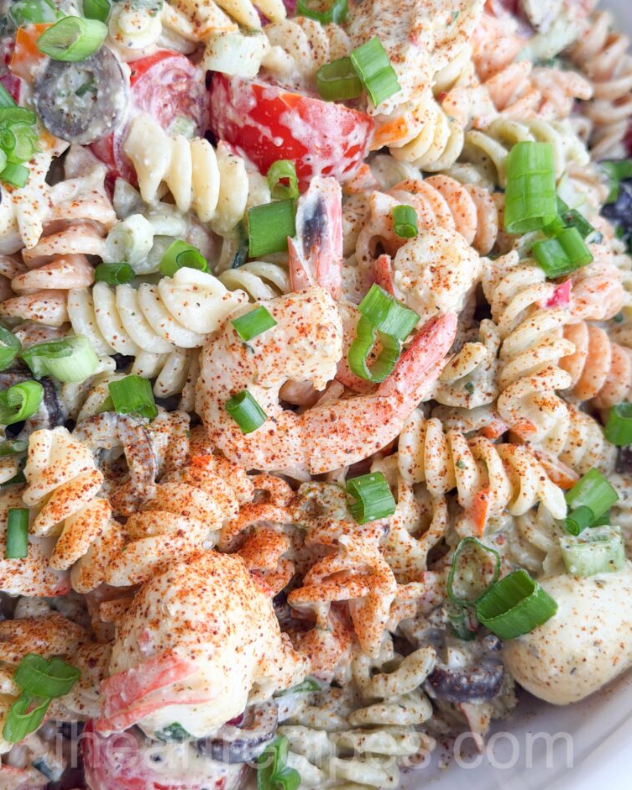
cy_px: 383
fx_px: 1192
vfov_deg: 36.6
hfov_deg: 29.7
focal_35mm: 51
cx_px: 321
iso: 100
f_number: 1.8
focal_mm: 6.76
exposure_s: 1/60
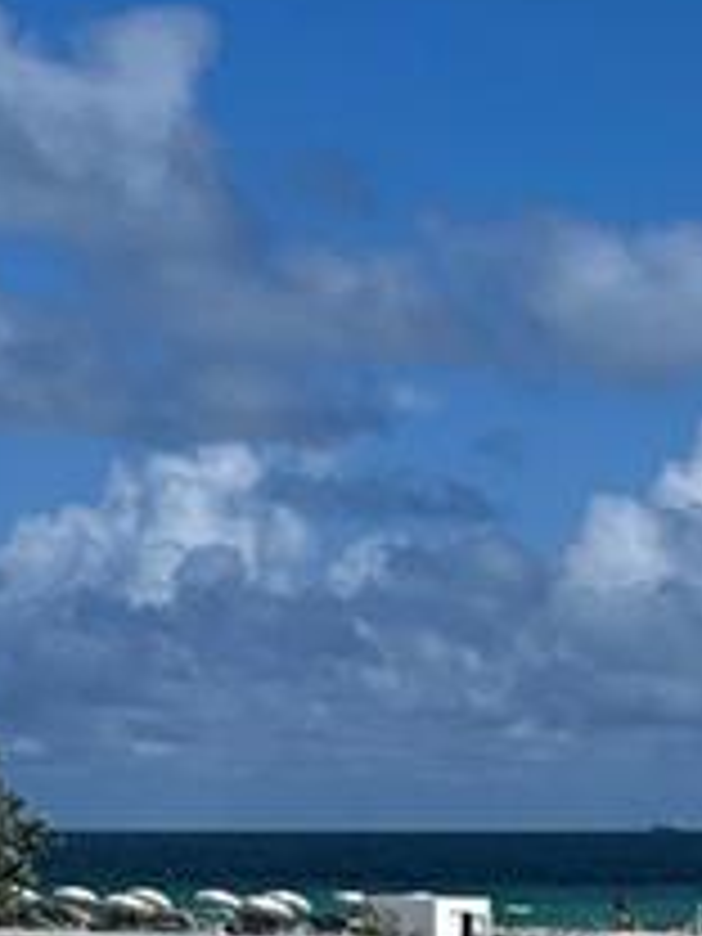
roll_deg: +0.9
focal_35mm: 150
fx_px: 4056
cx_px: 675
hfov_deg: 9.8
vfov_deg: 12.1
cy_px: 1696
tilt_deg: -10.9
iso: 50
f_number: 1.5
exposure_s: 1/11364
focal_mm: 5.7
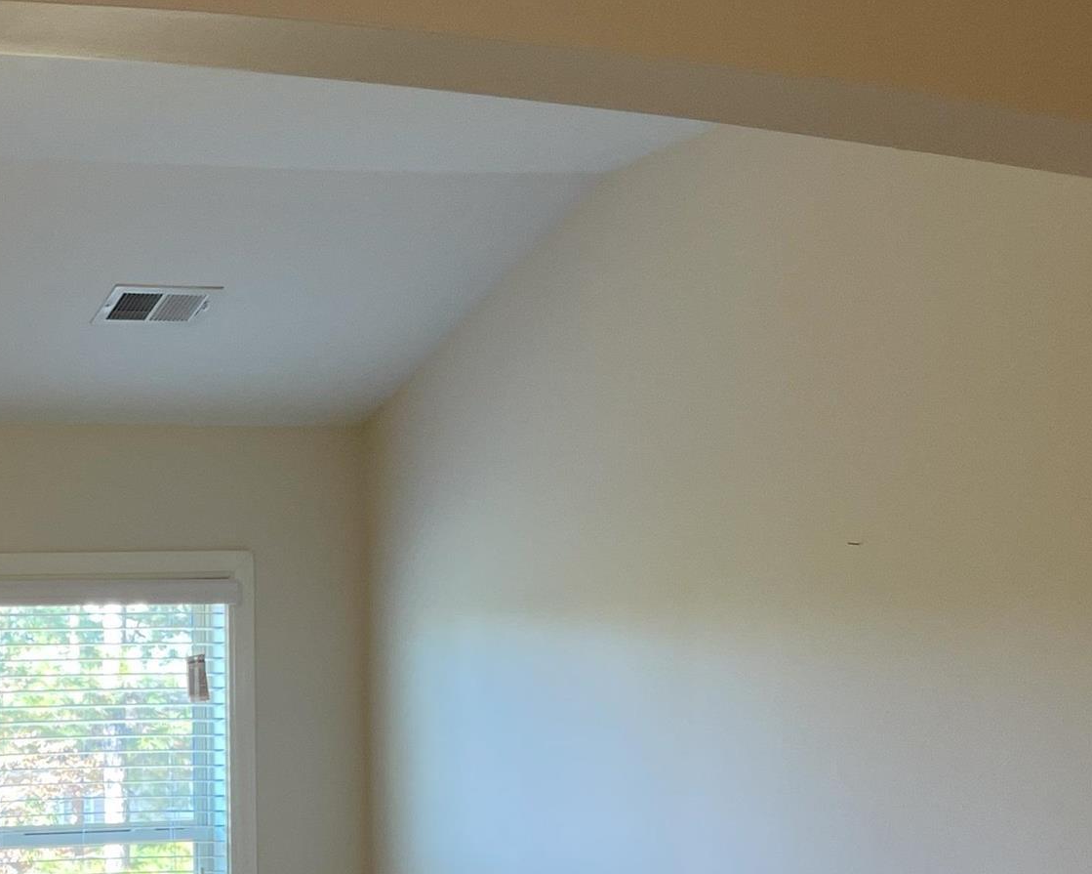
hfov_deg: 25.4
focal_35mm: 67
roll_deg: +2.6
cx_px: -217
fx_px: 2165
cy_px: 874
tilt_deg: -2.4
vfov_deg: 22.0
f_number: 1.6
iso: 80
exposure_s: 1/60
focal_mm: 5.1
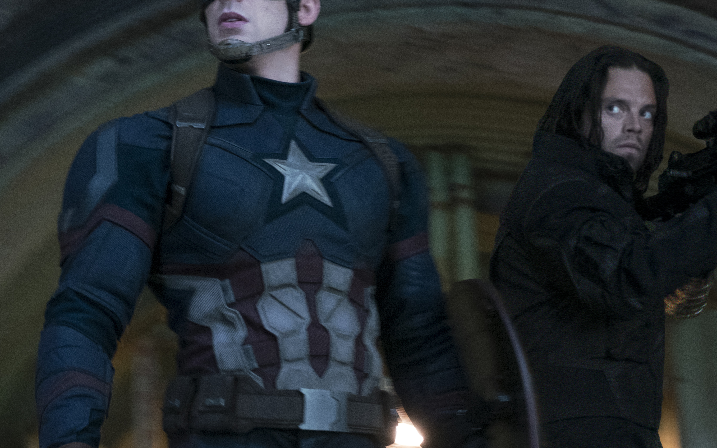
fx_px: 1935
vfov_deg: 13.2
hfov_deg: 21.0
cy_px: 281
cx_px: 350
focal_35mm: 99
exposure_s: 1/20
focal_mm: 40.1
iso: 1600
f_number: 2.8
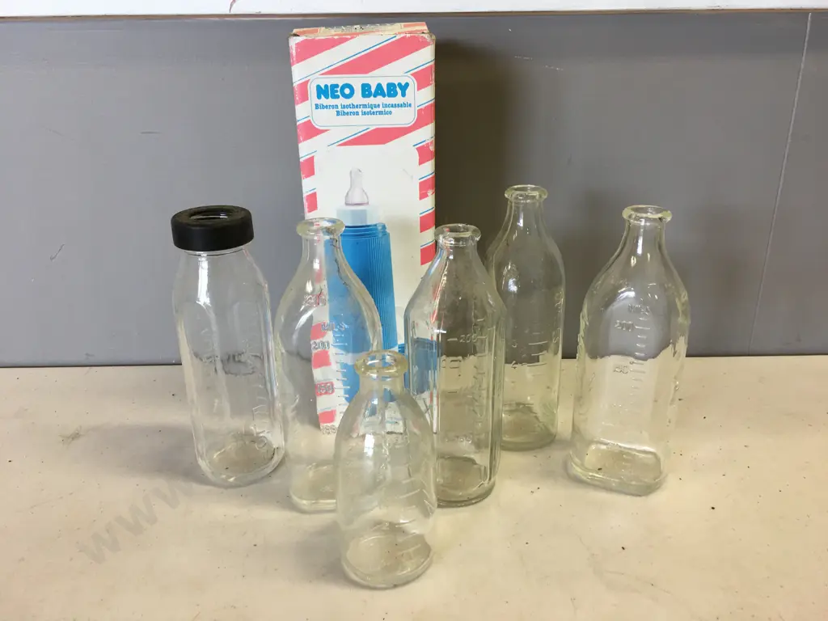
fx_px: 694
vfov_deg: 48.2
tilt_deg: -19.6
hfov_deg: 61.7
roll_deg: +0.4
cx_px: 414
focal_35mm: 29
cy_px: 310
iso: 32
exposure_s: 1/33
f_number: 2.2
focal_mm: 4.15
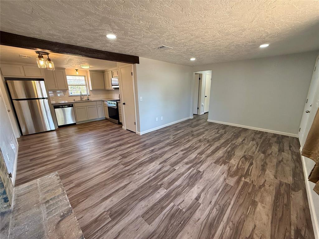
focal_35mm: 14
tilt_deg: -14.0
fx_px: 129
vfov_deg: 85.7
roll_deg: +0.9
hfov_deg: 102.1
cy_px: 120
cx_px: 160
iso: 200
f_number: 2.2
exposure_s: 1/120
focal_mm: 2.22
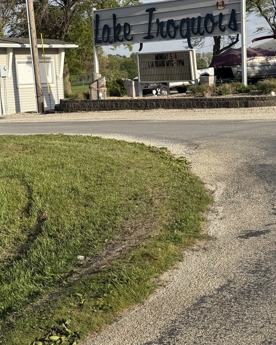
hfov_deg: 21.5
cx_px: 162
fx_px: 725
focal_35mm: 71
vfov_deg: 26.7
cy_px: 135
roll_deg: +2.1
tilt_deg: -4.4
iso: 80
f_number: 1.78
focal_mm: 6.76
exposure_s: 1/4329
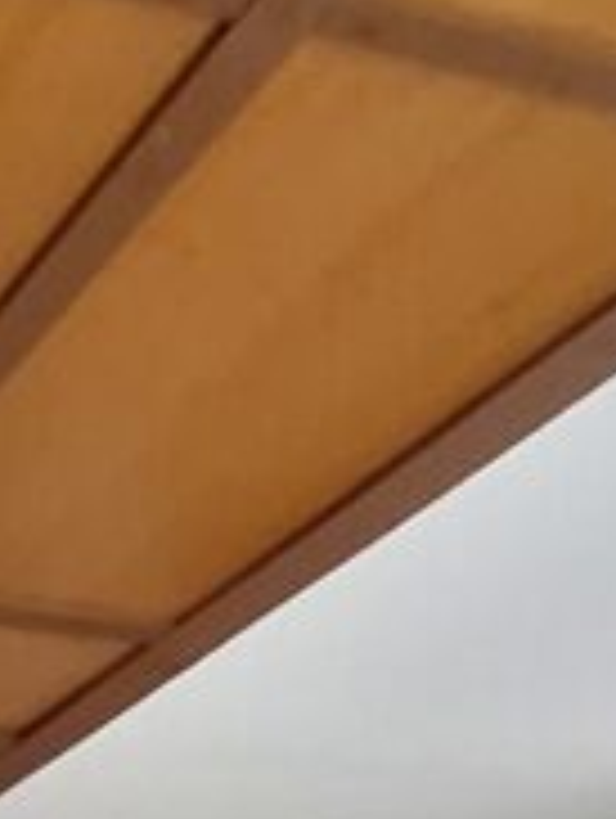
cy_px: 1782
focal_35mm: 73
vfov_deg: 16.7
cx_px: -436
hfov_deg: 17.2
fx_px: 1728
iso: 200
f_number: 2.2
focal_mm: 1.74
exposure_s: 1/40
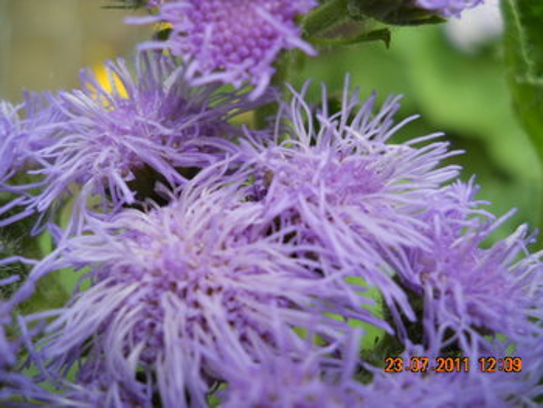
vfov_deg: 35.2
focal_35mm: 41
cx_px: 272
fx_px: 644
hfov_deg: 45.7
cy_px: 204
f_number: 3.1
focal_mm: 6.72
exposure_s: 1/100
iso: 80
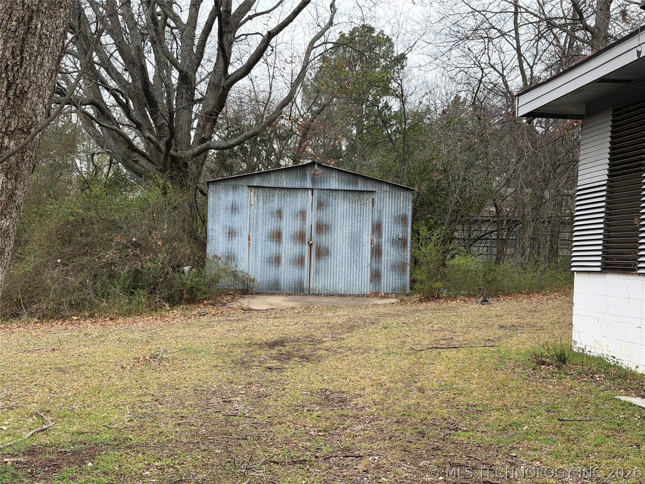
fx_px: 894
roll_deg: -2.6
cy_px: 242
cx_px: 322
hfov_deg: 39.7
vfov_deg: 30.3
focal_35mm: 48
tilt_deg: +0.6
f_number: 1.78
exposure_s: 1/379
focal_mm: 6.76
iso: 80
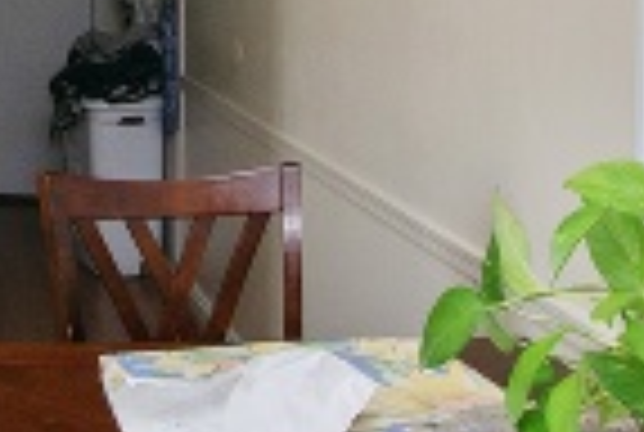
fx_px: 1201
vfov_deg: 18.1
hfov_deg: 27.1
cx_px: -95
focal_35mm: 67
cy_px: -227
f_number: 9.5
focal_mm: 10
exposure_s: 1/20
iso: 320
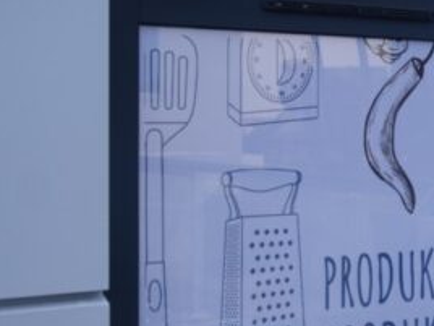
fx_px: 1296
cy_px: 125
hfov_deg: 18.3
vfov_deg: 14.3
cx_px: 486
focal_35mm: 103
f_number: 4
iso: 400
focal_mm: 25
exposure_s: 1/60
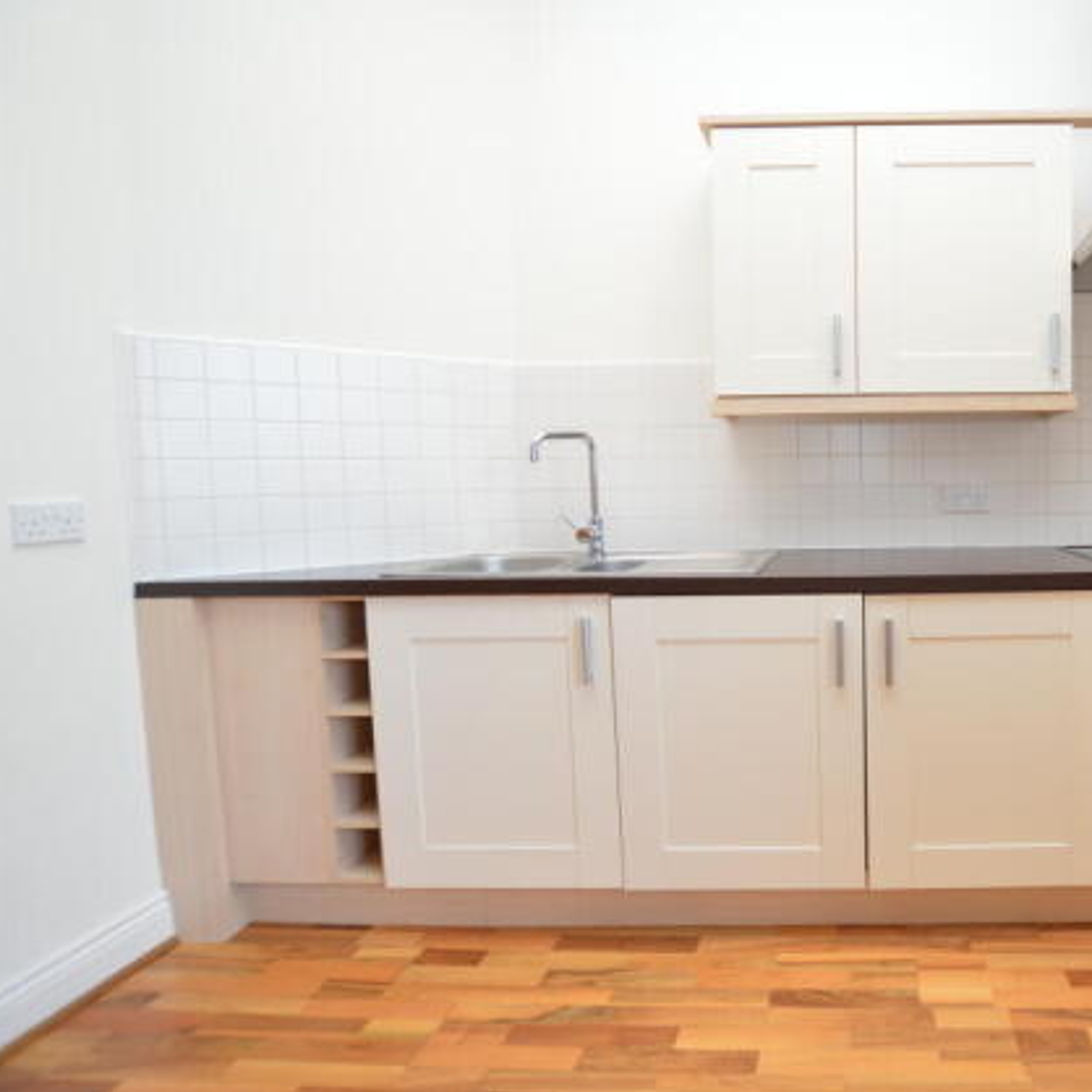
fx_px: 714
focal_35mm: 20
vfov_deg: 74.8
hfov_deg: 68.9
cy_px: 528
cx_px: 844
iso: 400
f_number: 4
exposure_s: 1/60
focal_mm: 10
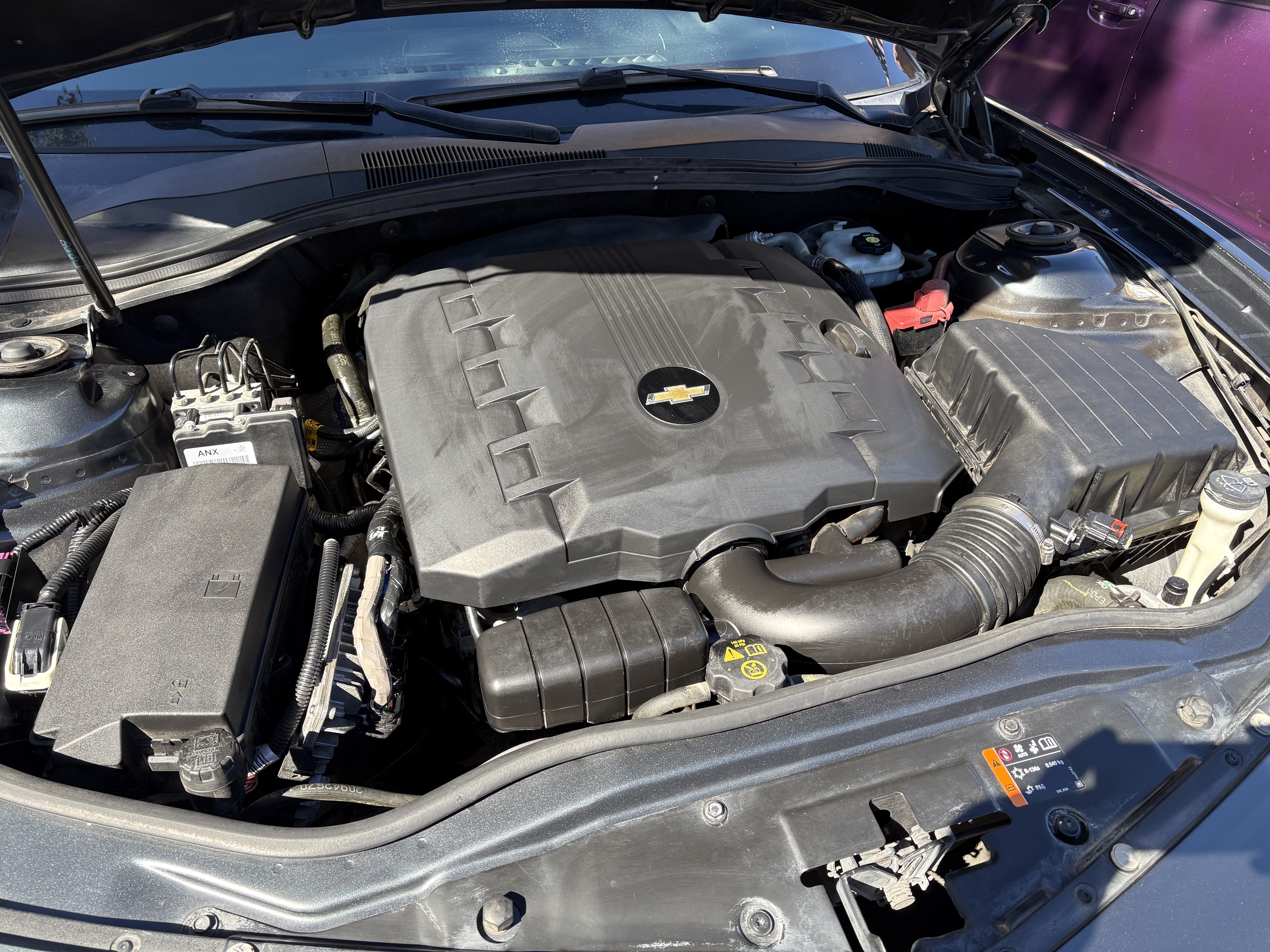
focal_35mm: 26
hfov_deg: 67.3
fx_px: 954
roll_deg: -0.2
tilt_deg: -34.9
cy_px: 476
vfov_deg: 53.1
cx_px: 635
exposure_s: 1/478
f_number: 1.6
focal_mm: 5.96
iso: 50
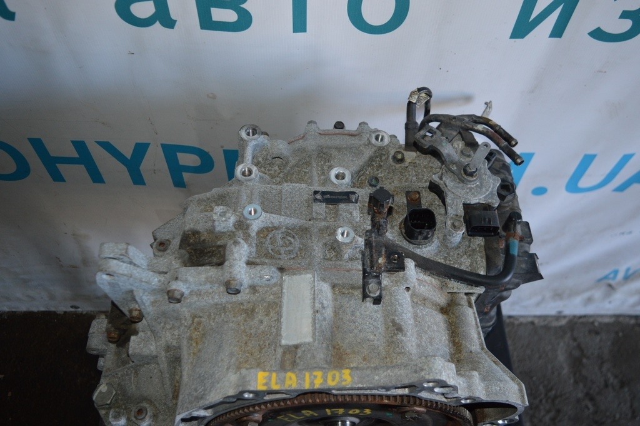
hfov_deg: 57.3
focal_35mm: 33
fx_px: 586
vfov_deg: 39.9
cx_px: 320
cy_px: 213
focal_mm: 22
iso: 500
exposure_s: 1/60
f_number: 3.8
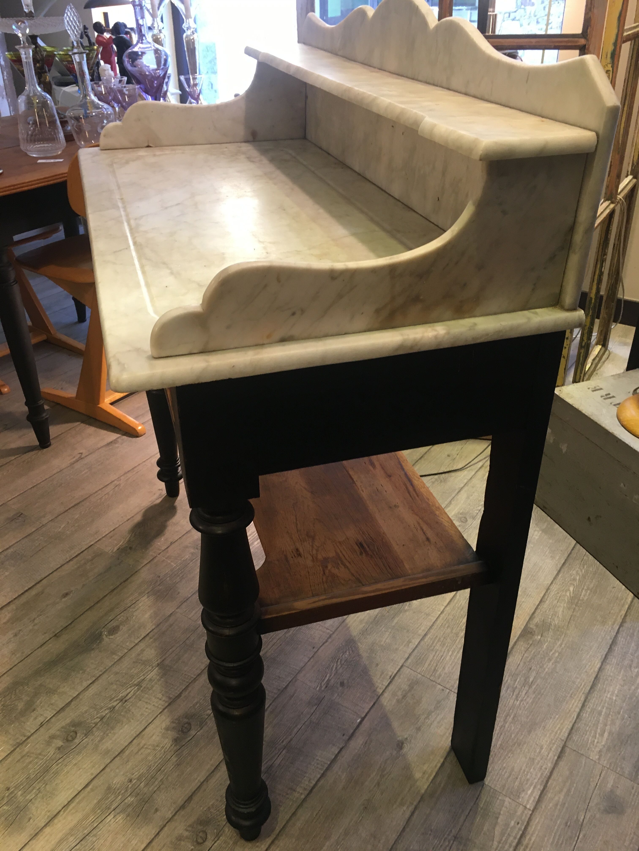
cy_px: 426
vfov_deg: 61.7
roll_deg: +0.6
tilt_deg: -32.1
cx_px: 320
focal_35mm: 29
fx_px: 714
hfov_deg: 48.2
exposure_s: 1/33
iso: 125
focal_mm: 4.15
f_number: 2.2
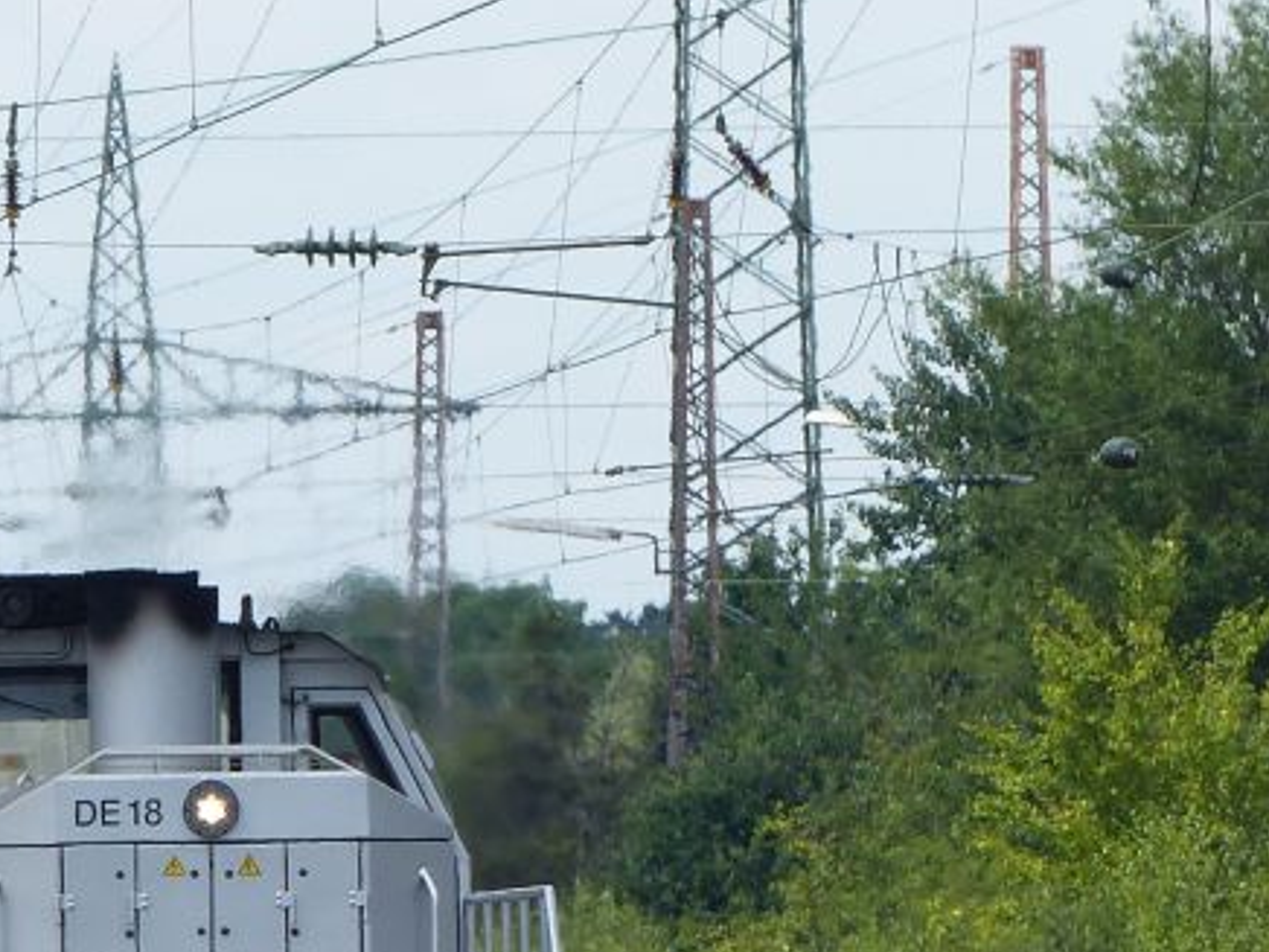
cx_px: 227
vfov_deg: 1.4
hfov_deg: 1.8
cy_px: 911
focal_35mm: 1078
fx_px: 39519
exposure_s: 1/640
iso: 100
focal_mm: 70.5
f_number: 4
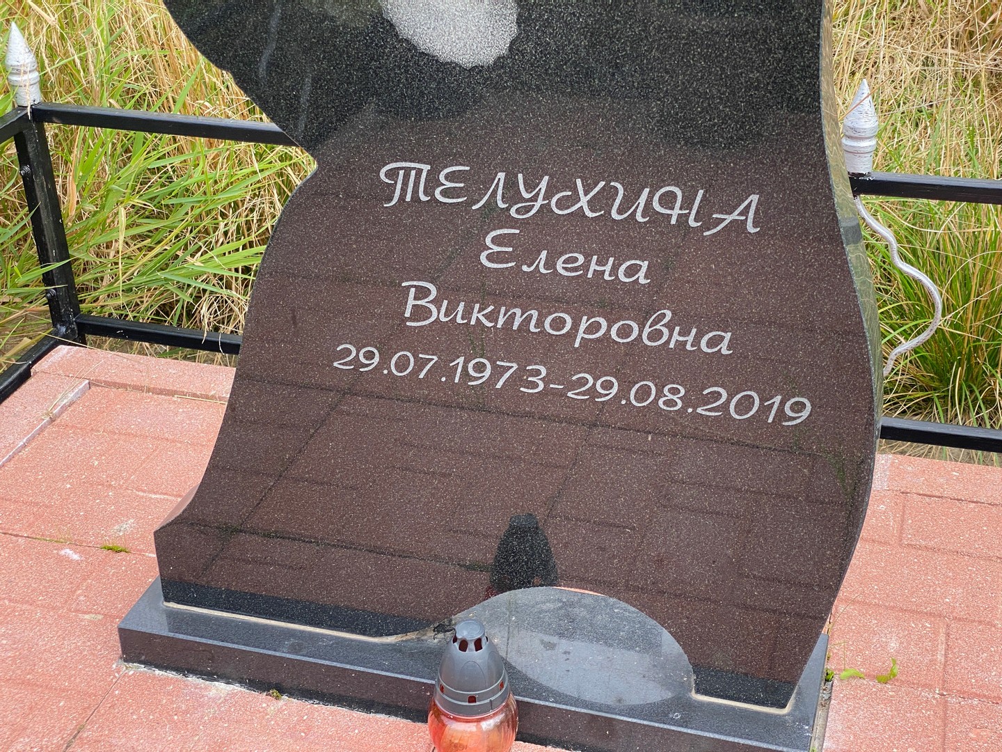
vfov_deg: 28.0
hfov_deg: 36.8
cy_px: 376
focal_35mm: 52
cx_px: 501
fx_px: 1505
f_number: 2
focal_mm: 6
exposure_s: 1/289
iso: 20
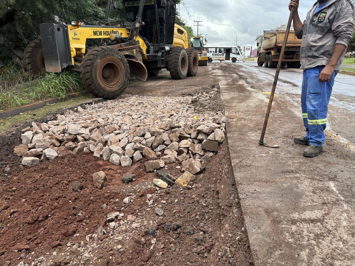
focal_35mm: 26
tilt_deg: -13.7
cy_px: 133
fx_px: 267
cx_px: 178
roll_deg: -0.2
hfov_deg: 67.3
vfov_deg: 53.1
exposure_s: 1/233
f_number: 1.6
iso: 50
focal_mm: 5.96
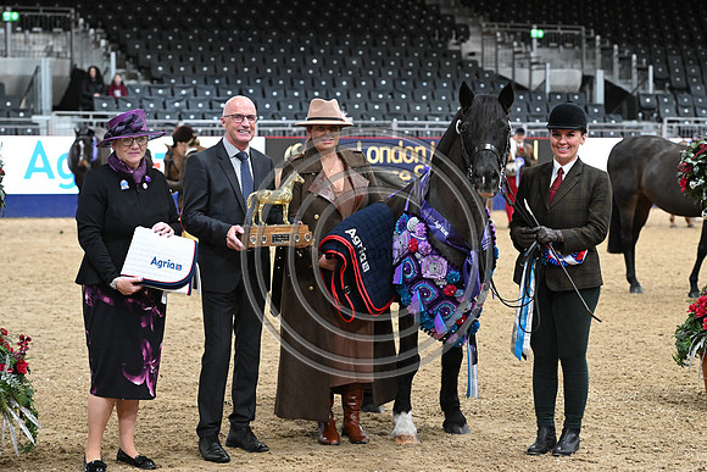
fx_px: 1807
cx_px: 354
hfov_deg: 22.1
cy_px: 236
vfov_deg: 14.9
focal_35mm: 92
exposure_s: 1/500
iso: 6400
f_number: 4.5
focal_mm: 92
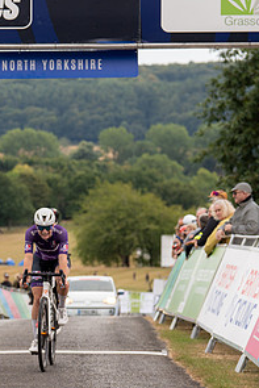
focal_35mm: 200
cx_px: -86
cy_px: 189
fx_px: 2156
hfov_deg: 6.8
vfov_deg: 10.3
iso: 250
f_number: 3.5
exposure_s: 1/1000
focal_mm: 85
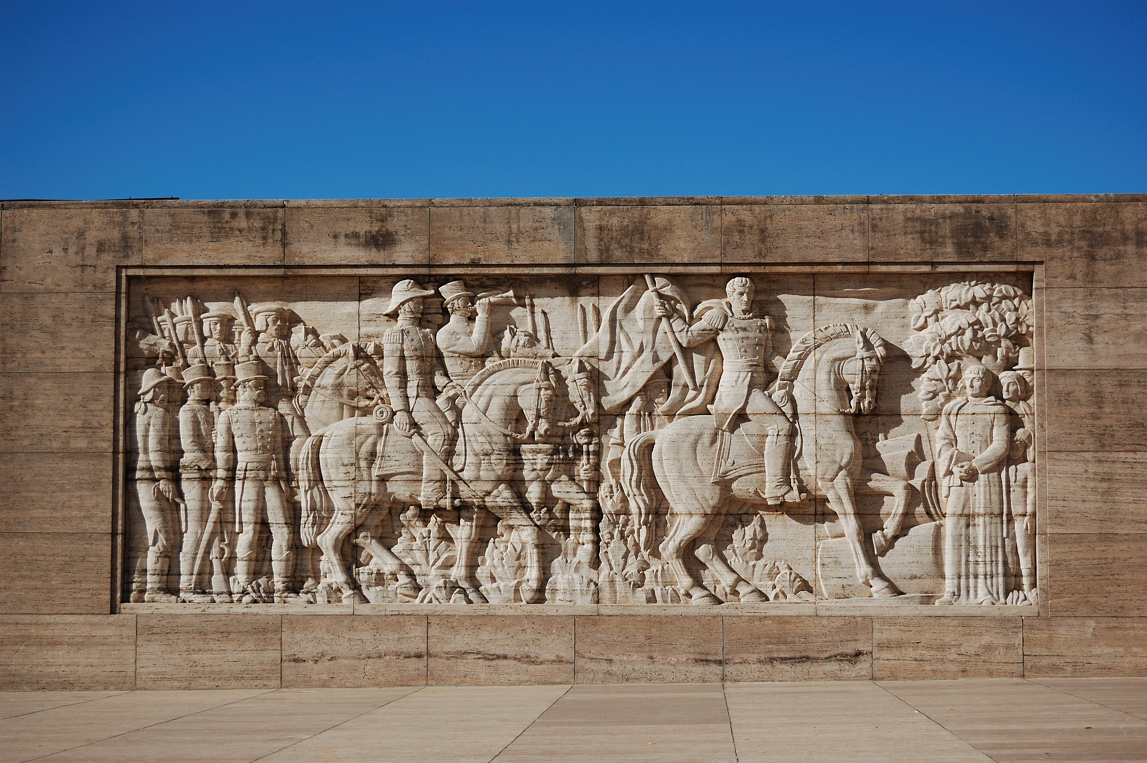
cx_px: 574
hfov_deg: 29.3
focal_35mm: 69
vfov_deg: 19.7
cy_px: 382
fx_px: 2196
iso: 200
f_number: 6.3
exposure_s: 1/1600
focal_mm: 46
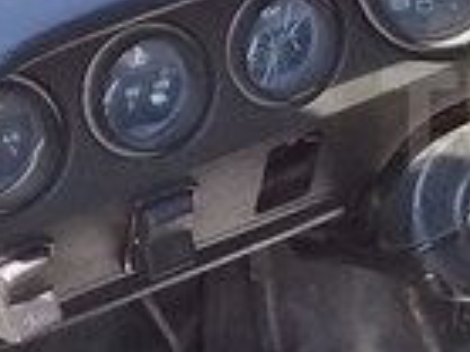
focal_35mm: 147
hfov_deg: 12.7
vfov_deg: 10.1
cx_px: 727
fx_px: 1994
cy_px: 120
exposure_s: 1/116
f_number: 2.2
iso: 50
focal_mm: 3.3
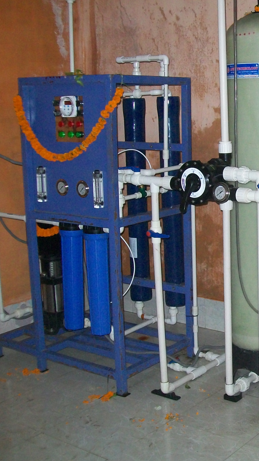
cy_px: 232
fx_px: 647
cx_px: 276
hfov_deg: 21.6
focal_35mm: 53
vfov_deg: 39.2
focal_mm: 6
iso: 160
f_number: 2.7
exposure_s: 1/60
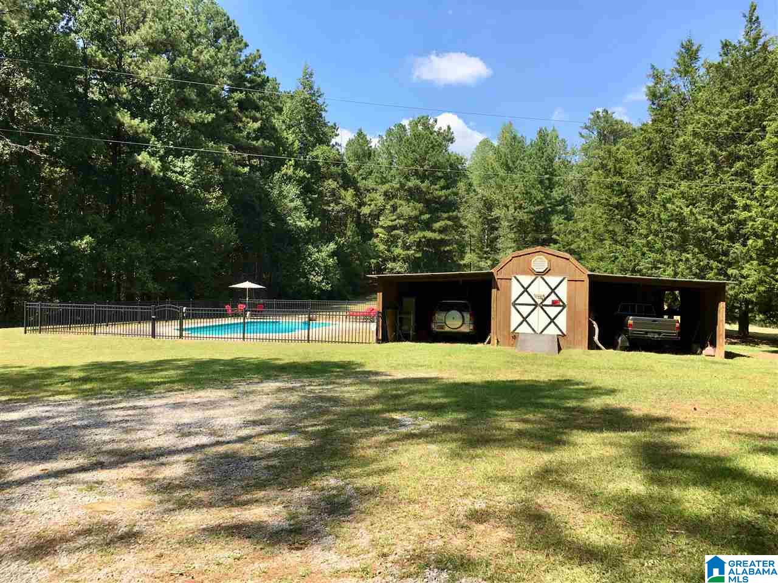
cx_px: 389
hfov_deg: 61.7
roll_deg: -0.8
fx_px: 652
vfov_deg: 48.2
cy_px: 292
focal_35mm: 29
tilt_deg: +1.5
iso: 25
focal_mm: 4.15
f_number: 2.2
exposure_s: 1/916
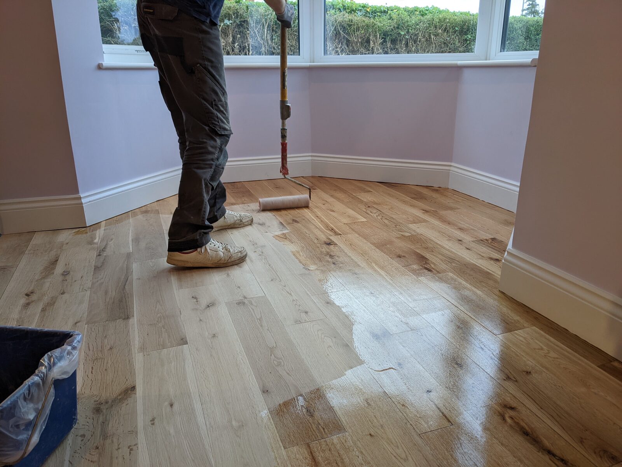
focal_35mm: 27
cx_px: 311
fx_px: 485
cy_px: 234
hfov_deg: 65.3
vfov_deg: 51.4
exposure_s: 1/99.9
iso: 56
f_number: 1.73
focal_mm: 4.38
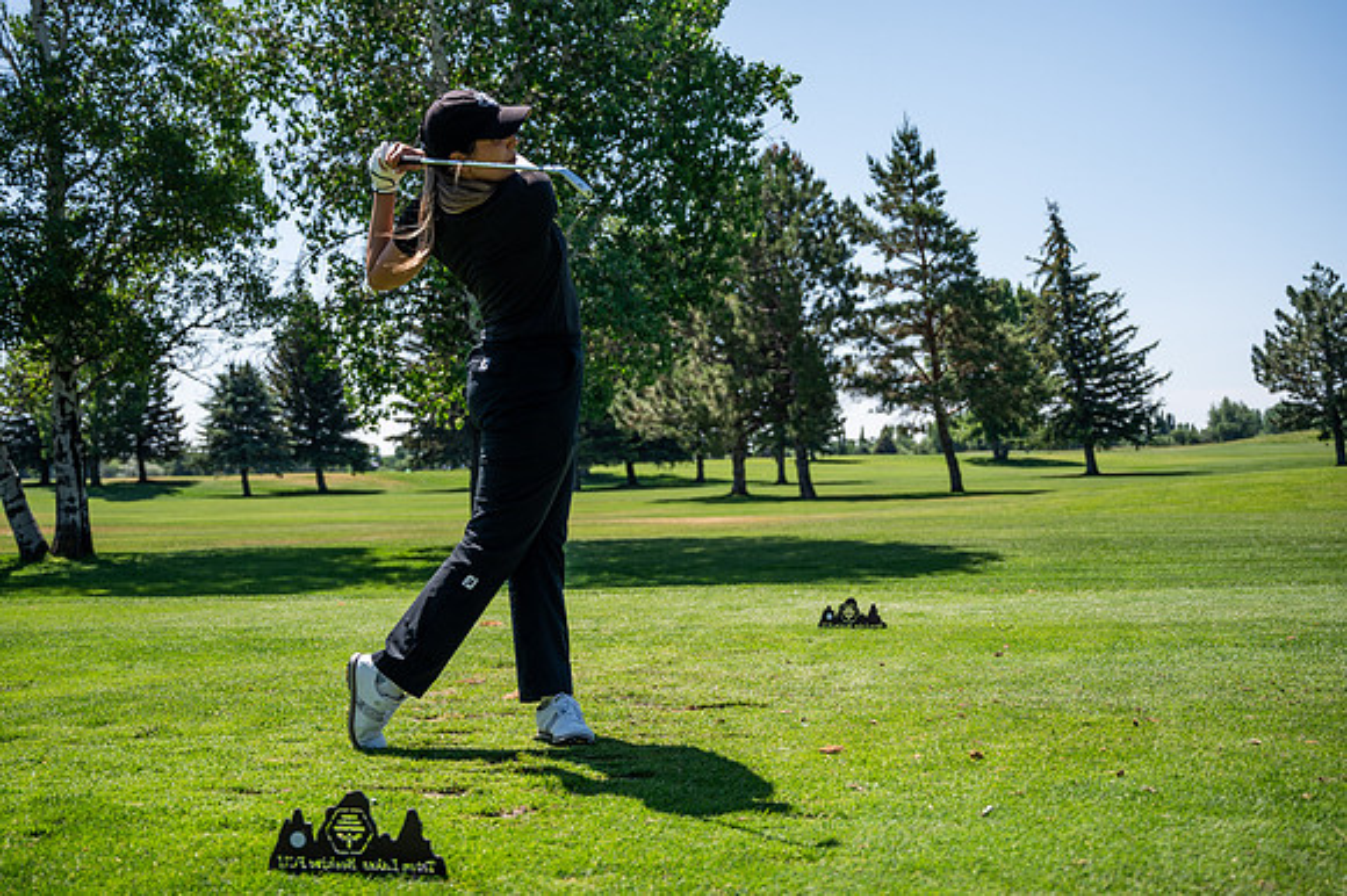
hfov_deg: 45.5
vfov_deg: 31.2
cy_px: 448
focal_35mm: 43
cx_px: 674
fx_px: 1608
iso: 125
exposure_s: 1/800
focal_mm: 43
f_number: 4
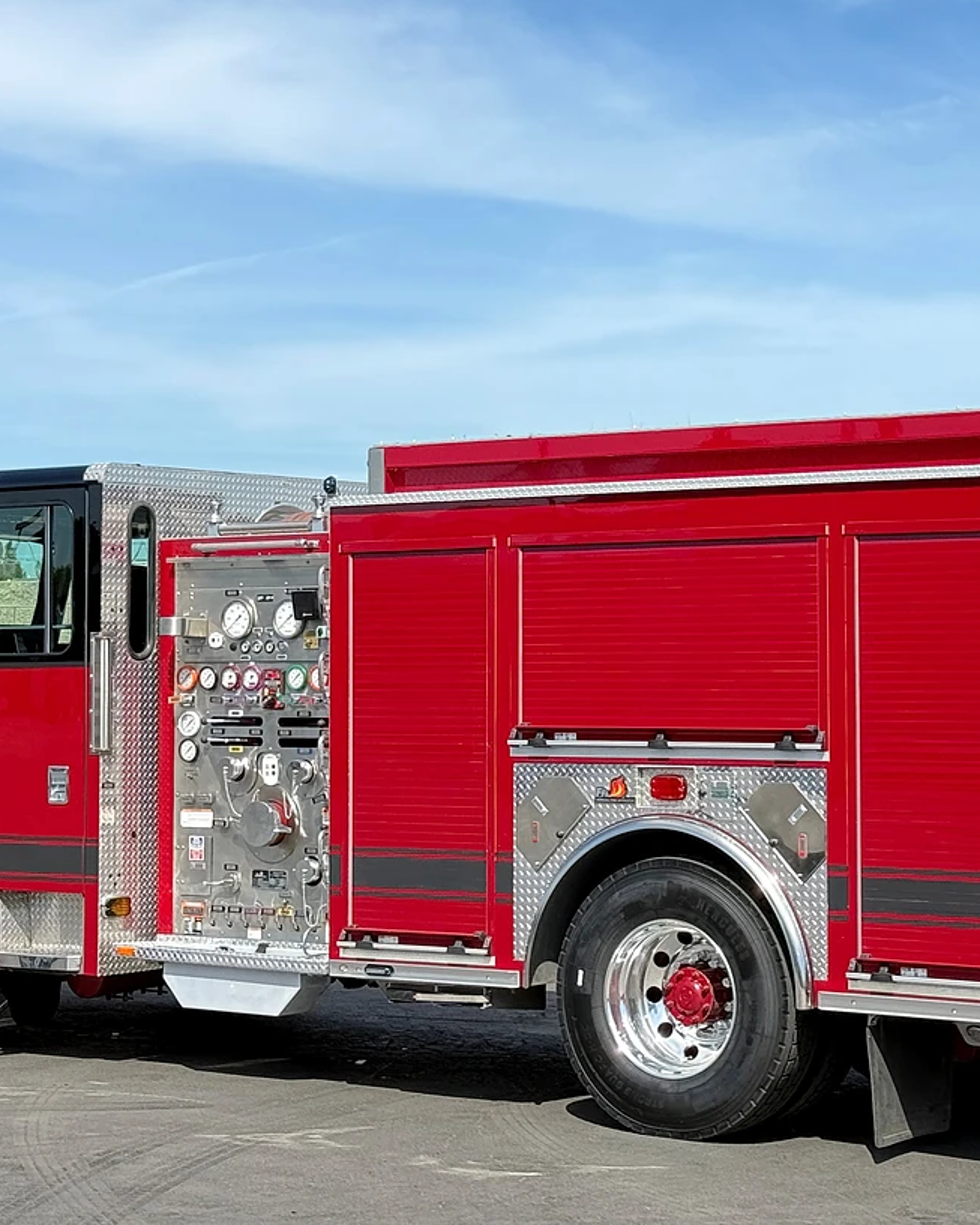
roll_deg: -0.3
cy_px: 501
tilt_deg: +3.8
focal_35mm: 84
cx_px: 561
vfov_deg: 22.7
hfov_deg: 18.3
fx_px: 3045
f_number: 1.78
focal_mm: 6.76
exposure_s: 1/1980
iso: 100
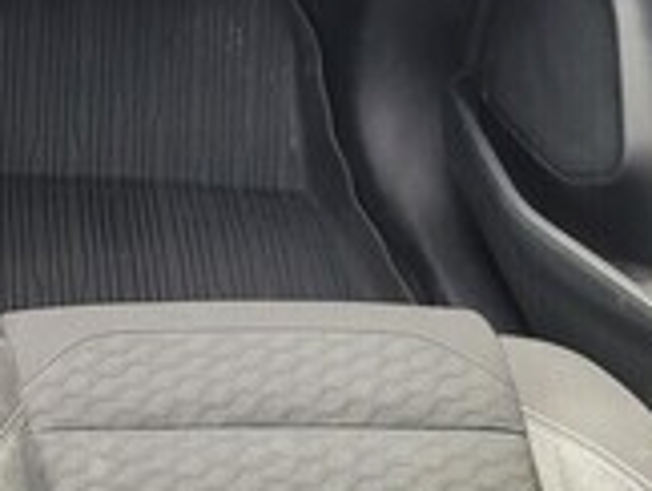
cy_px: 215
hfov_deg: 20.0
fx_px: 1660
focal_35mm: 88
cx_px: -246
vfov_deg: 16.8
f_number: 1.8
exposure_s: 1/100
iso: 125
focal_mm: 5.4
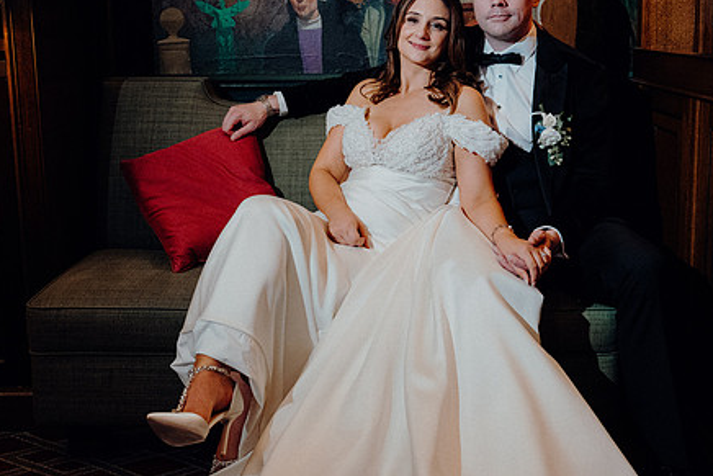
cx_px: 388
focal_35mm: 45
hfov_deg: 43.6
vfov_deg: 29.7
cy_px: 166
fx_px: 891
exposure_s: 1/160
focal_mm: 33
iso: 5000
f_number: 3.5
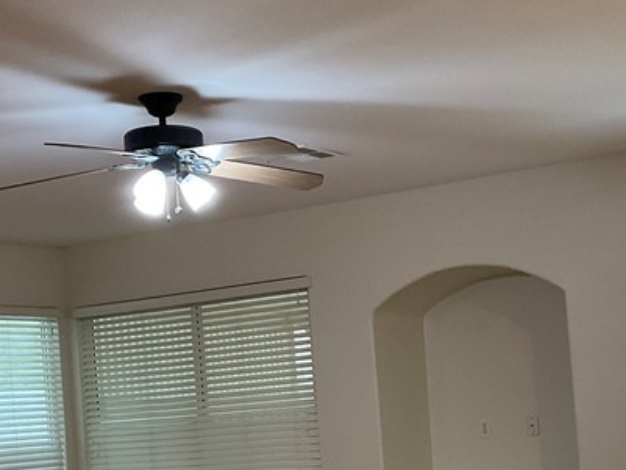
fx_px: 1339
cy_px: 384
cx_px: 357
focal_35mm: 74
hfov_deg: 26.3
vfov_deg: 19.7
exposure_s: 1/60
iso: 80
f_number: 1.8
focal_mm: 3
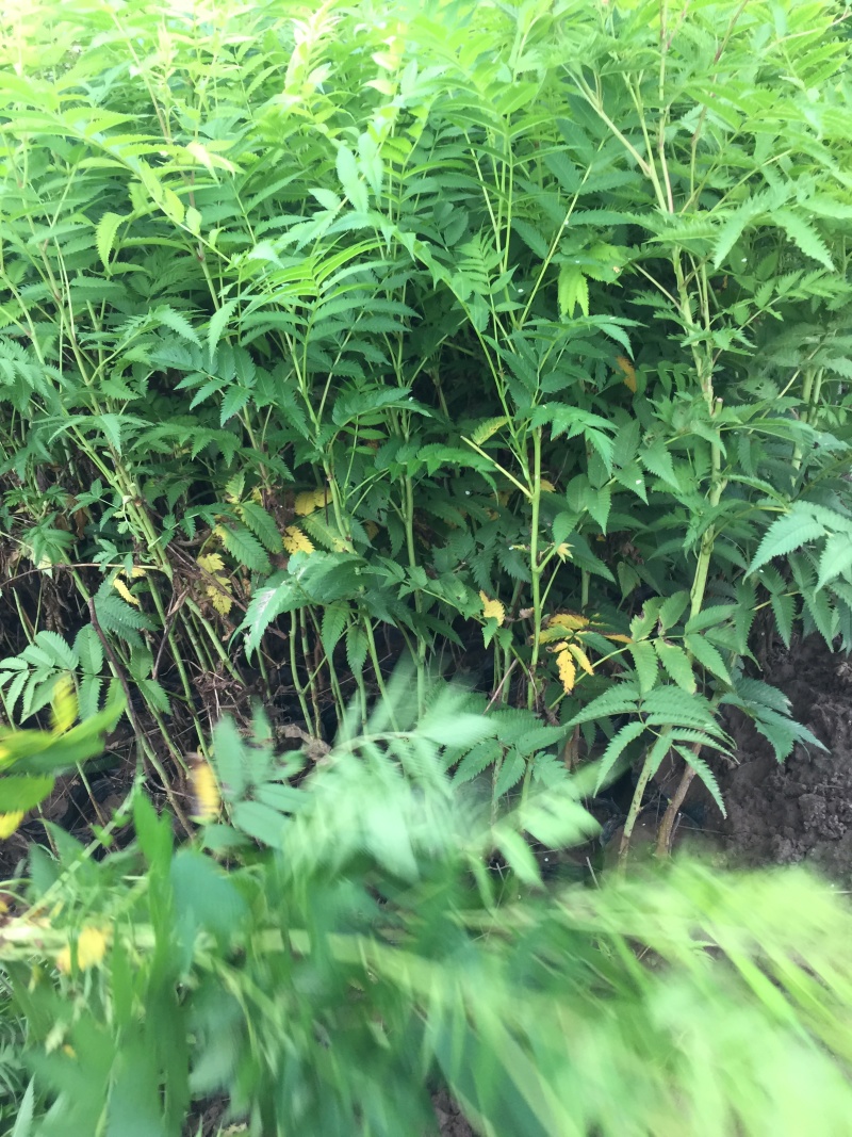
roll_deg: +10.2
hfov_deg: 48.2
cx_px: 426
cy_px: 568
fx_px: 952
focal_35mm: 29
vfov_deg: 61.7
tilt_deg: -29.8
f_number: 2.2
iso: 50
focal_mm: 4.15
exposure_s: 1/33
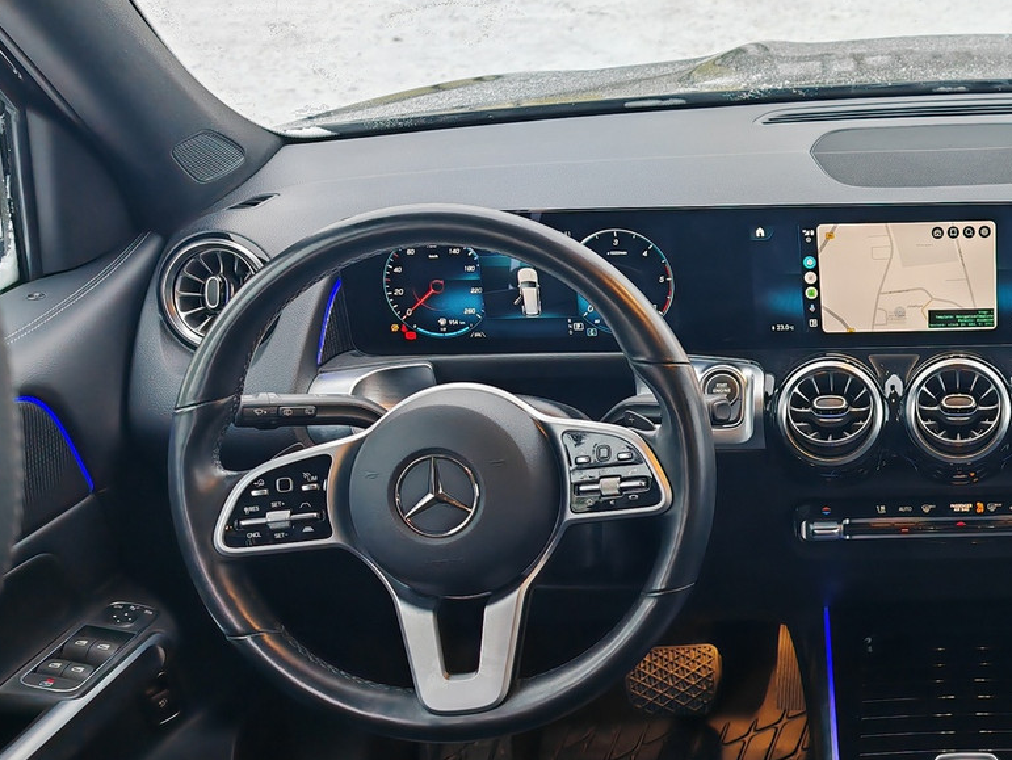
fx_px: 1638
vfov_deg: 26.1
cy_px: 437
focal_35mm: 56
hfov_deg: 32.2
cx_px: 957
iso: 64
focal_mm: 7.62
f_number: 1.6
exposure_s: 1/50
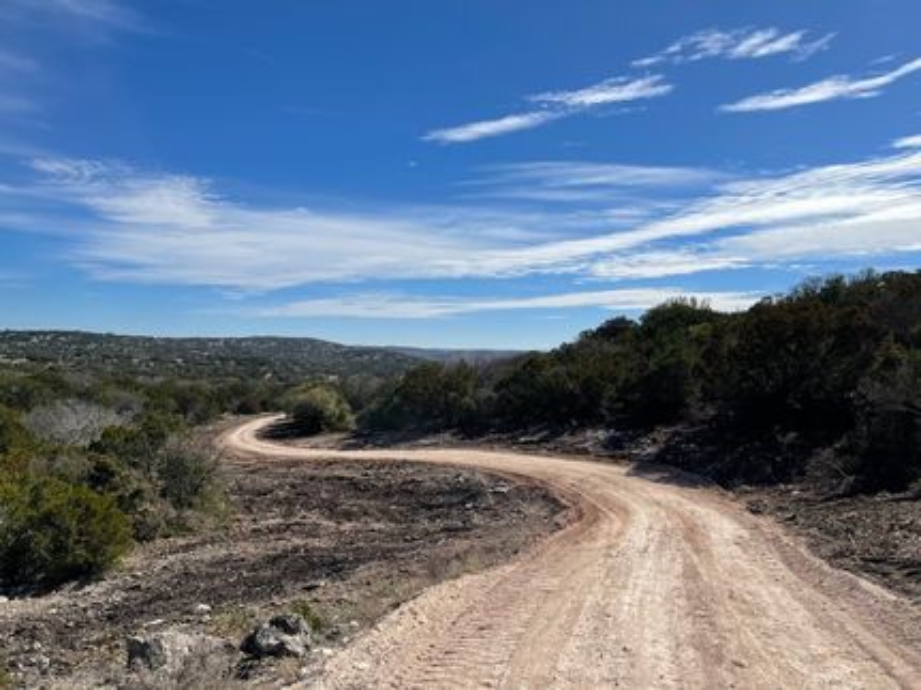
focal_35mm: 26
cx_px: 460
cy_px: 345
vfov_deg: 53.0
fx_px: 692
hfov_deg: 67.3
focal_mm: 5.1
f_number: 1.6
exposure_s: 1/6579
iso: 32
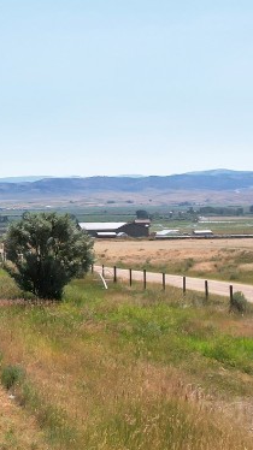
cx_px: -46
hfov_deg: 16.3
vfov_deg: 29.7
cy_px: 202
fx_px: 848
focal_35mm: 71
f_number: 2.8
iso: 110
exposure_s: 1/3200
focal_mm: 8.38
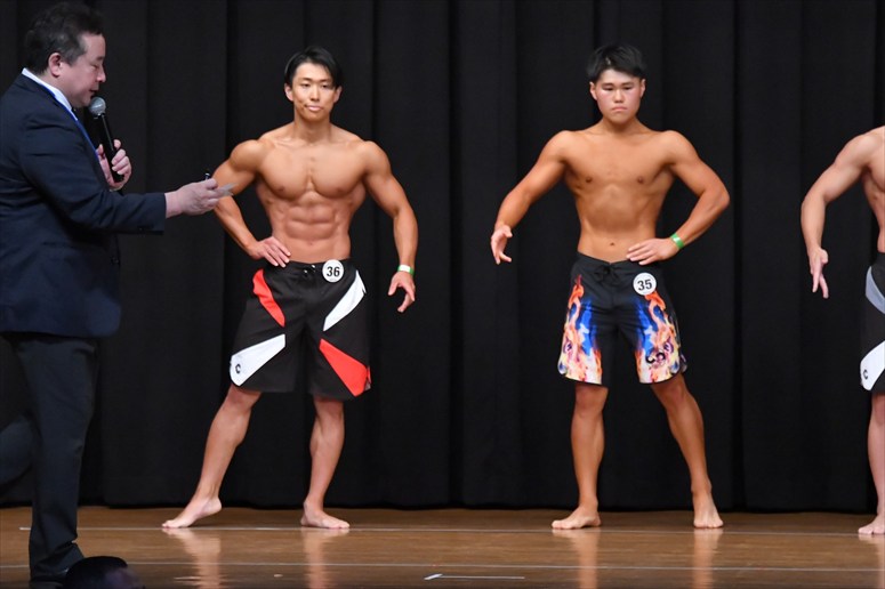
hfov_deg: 8.1
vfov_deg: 5.4
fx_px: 6266
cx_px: 442
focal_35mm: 255
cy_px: 294
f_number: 5.6
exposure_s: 1/400
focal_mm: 170
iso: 8000
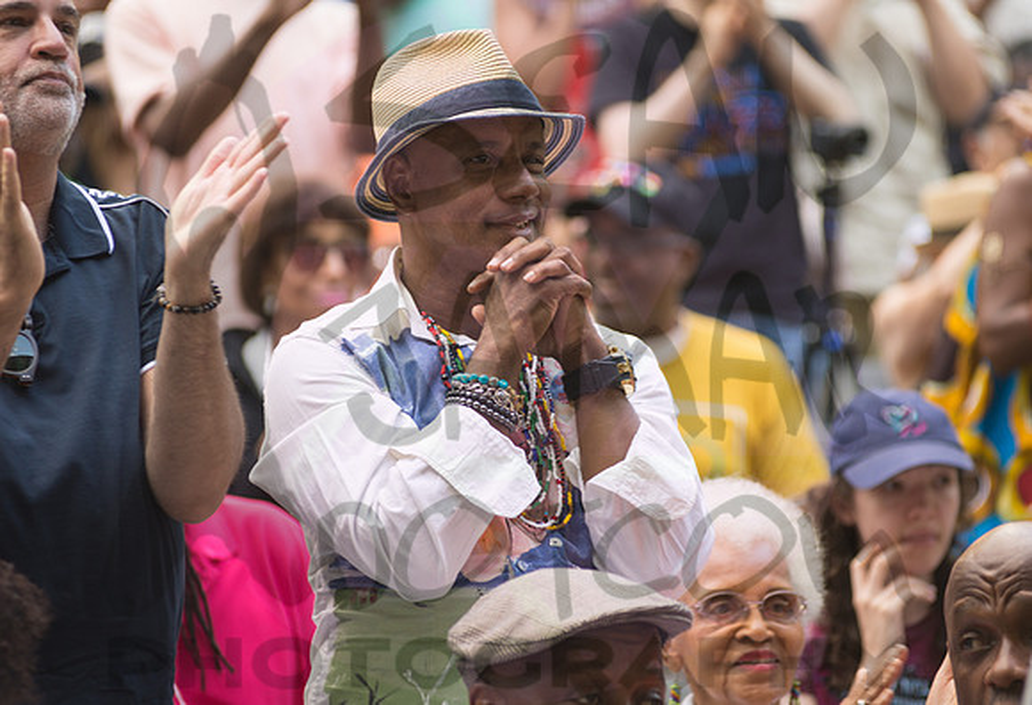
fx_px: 6286
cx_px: 530
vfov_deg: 6.4
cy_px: 378
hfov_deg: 9.4
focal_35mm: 218
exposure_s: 1/200
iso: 500
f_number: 4.5
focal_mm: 200
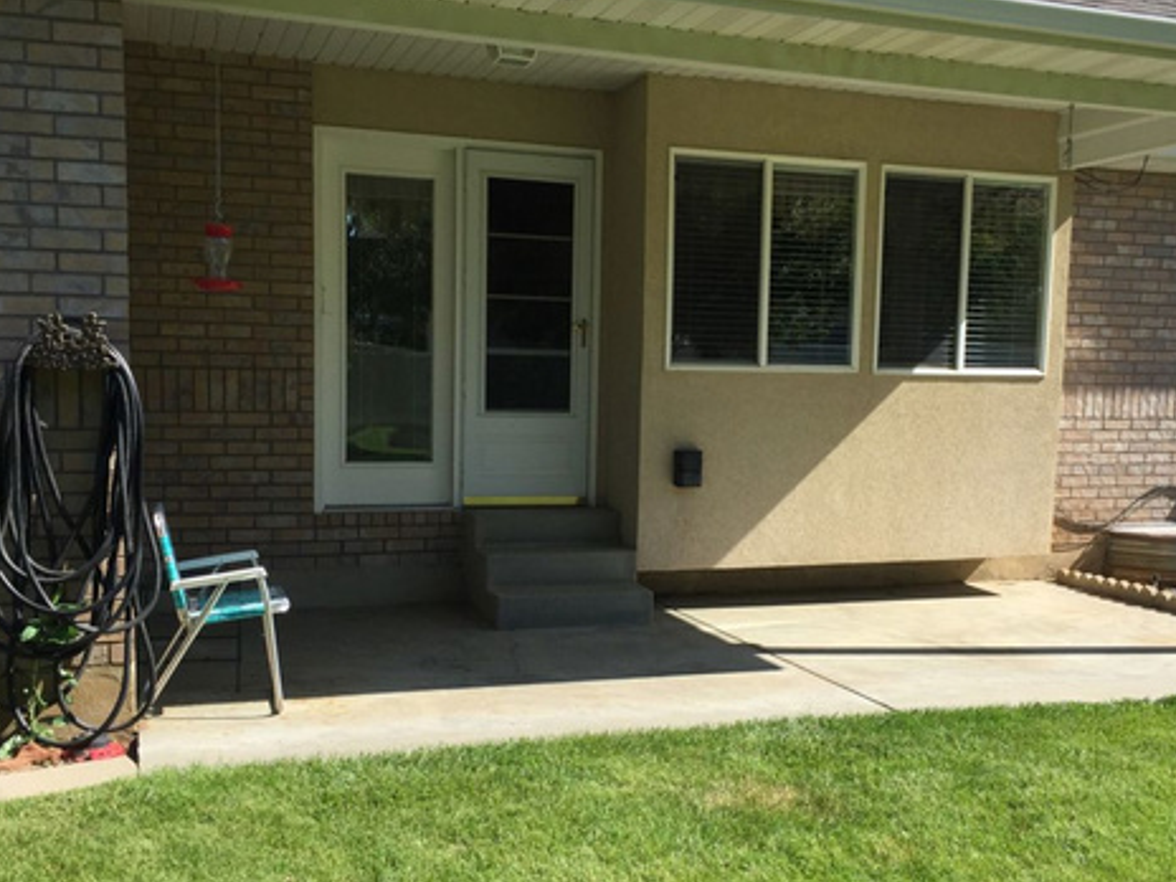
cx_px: 697
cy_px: 537
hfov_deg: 46.6
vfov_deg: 35.8
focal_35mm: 40
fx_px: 1359
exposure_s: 1/1464
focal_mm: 4.15
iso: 32
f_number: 2.2
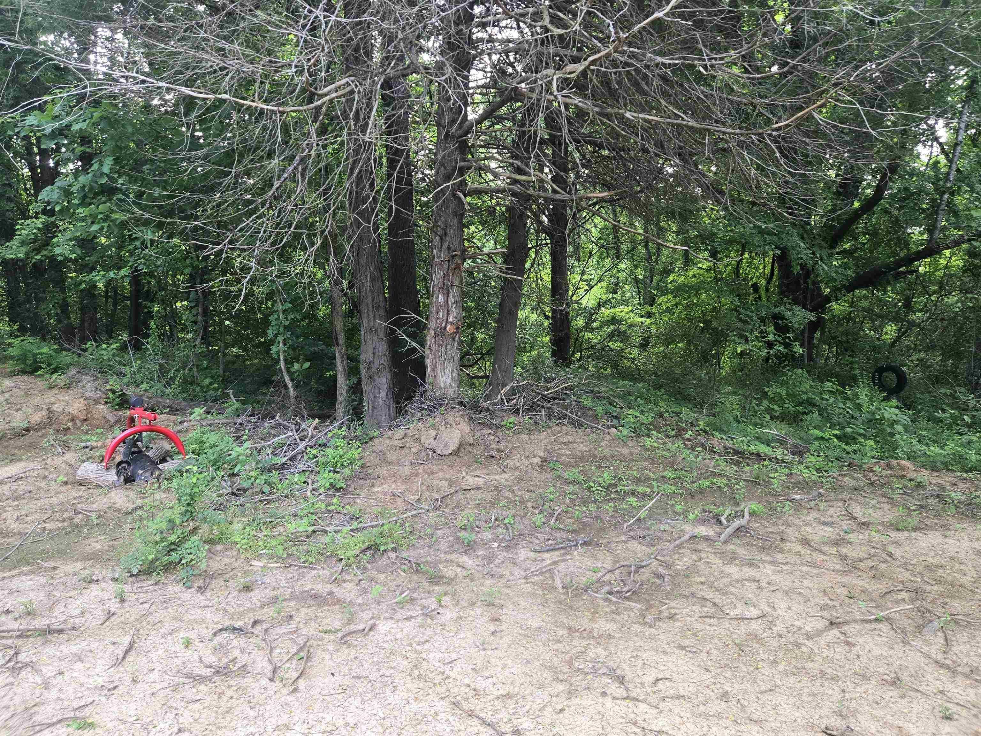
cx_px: 490
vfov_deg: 58.9
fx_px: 652
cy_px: 368
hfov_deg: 73.9
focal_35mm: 23
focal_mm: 5.4
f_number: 1.8
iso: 160
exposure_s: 1/180
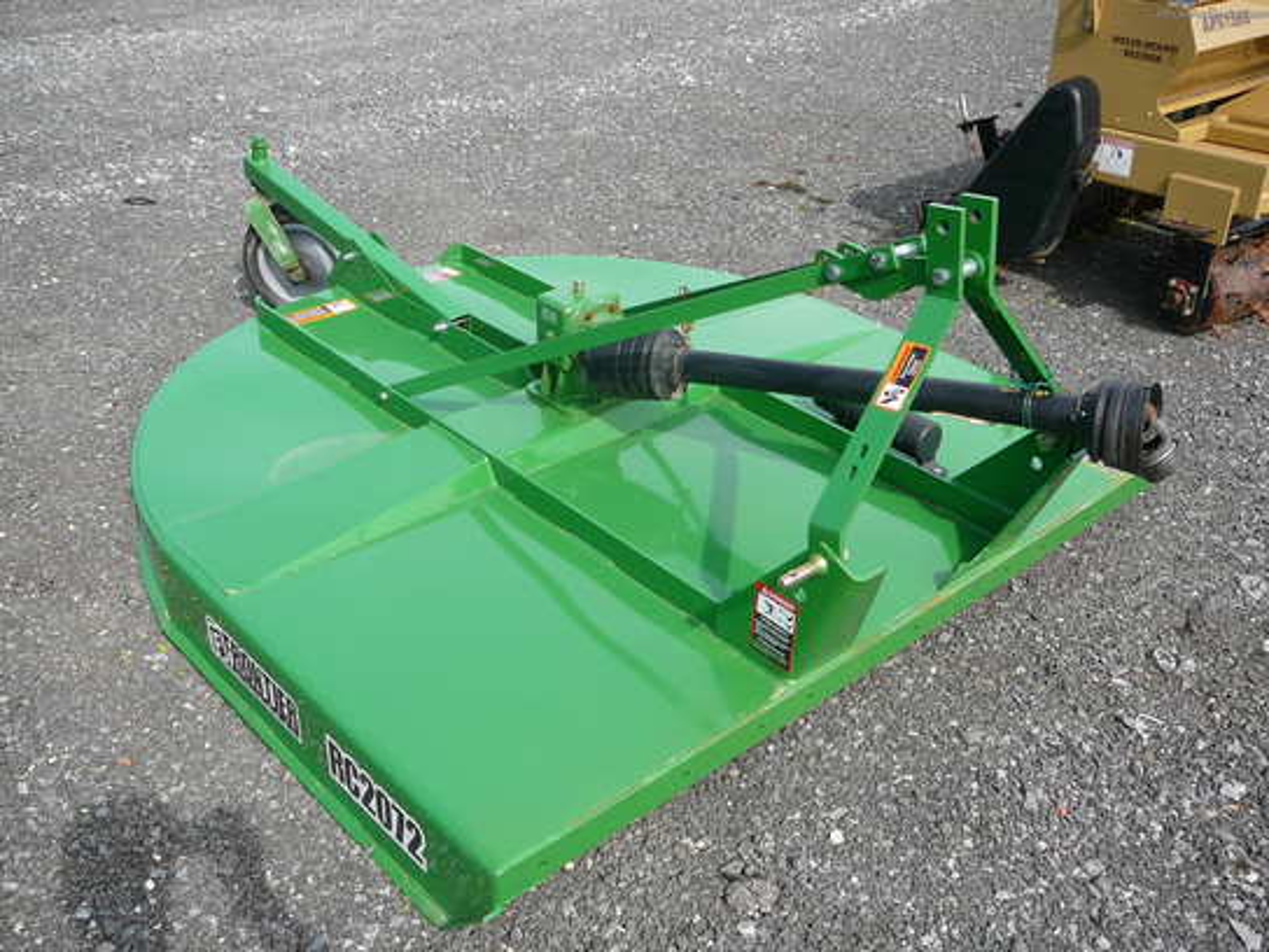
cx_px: 634
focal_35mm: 35
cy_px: 476
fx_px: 1283
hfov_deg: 52.6
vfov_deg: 40.7
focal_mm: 5.2
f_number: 2.8
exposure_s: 1/640
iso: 80
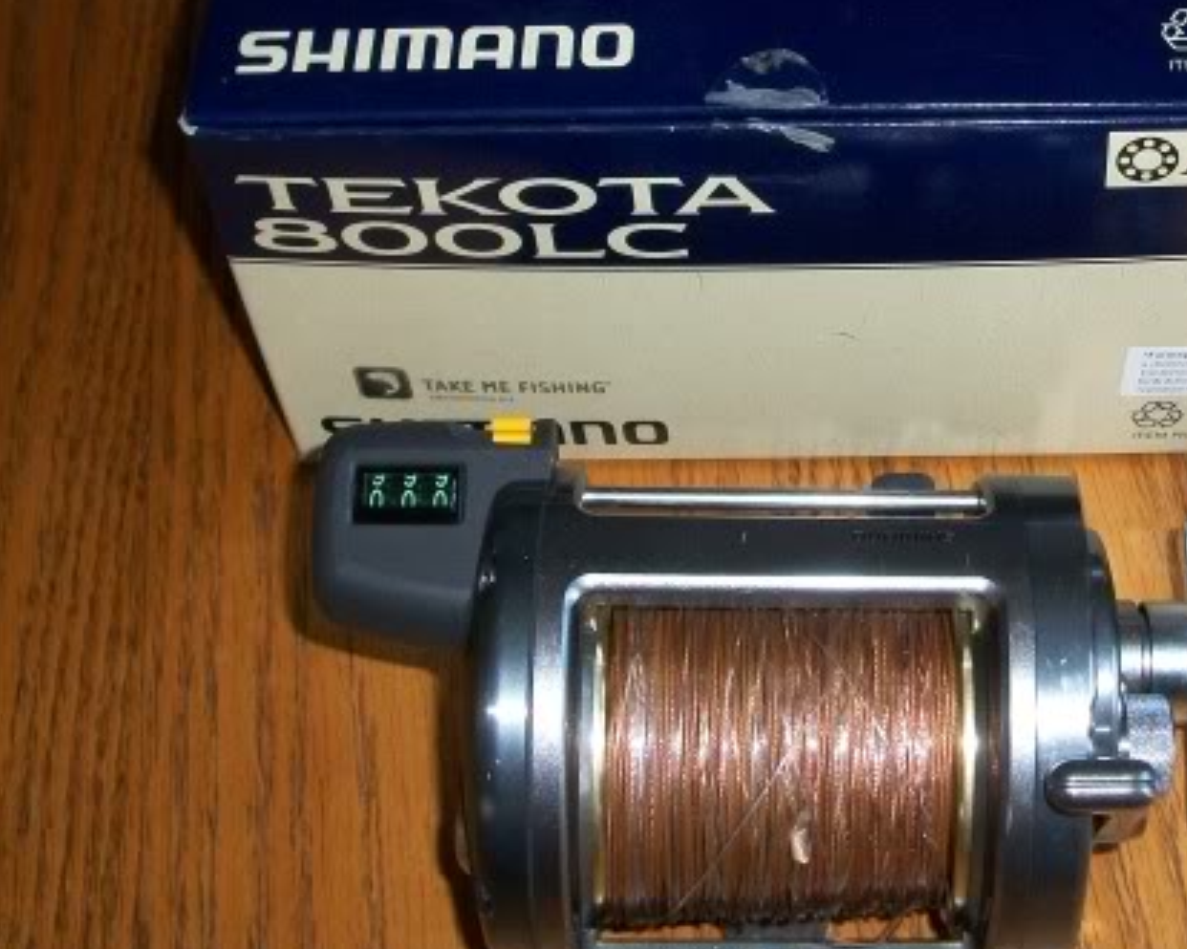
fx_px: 2318
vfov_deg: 23.1
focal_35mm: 66
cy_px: 335
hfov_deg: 28.3
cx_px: 909
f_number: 3.1
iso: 200
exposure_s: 1/125
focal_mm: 6.3
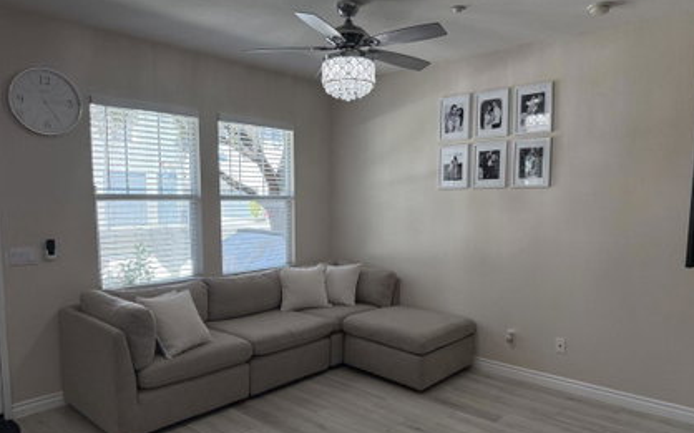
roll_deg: -0.4
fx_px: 492
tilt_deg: -5.8
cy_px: 244
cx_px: 353
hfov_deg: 70.4
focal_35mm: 26
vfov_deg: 47.5
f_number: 1.78
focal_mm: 6.76
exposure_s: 1/210
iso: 200
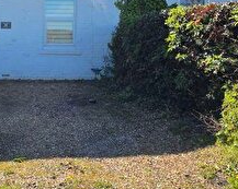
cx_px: 36
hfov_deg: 42.1
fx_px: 288
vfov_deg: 34.2
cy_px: 15
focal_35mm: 41
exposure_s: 1/1728
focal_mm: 2.2
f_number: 1.9
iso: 40
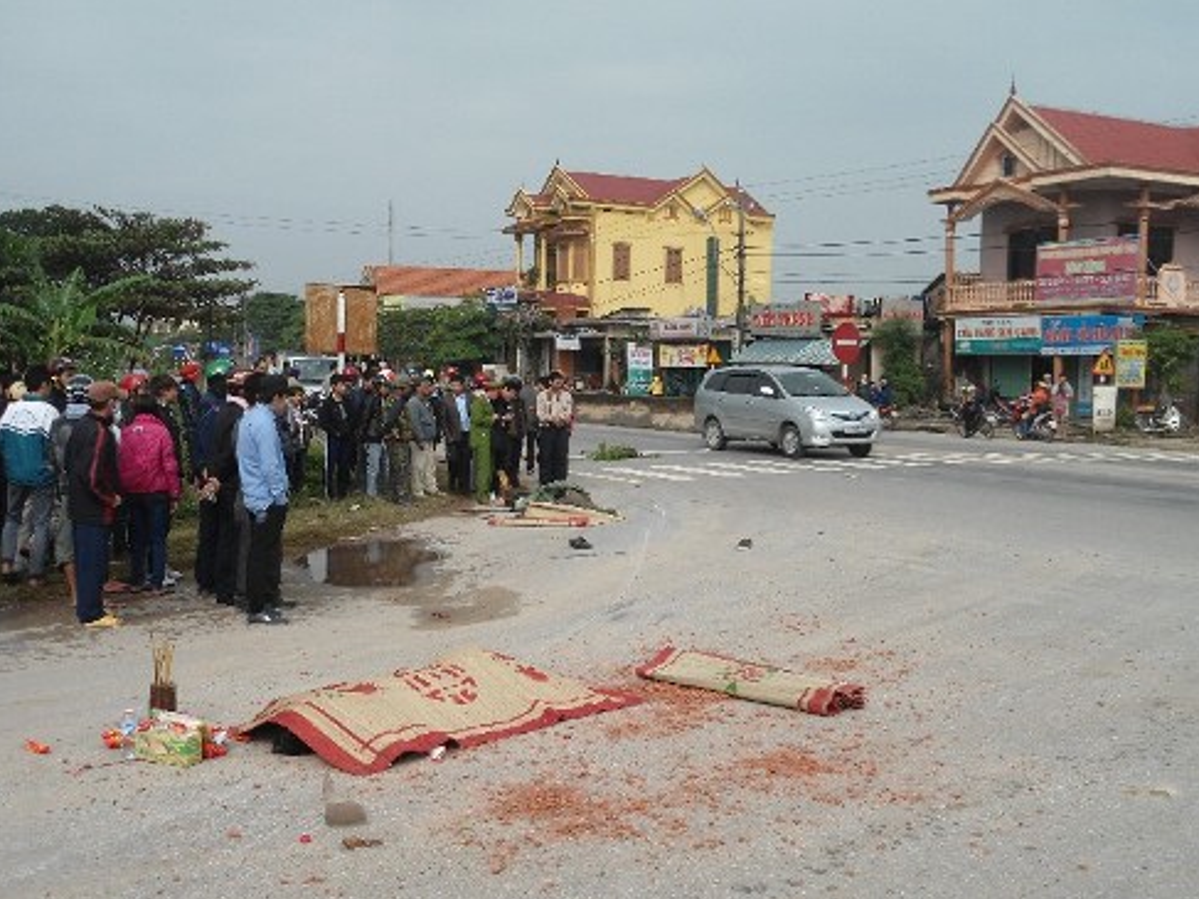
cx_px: 593
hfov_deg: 49.0
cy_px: 442
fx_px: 1316
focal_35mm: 38
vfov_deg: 37.7
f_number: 9.2
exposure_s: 1/160
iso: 80
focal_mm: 6.7
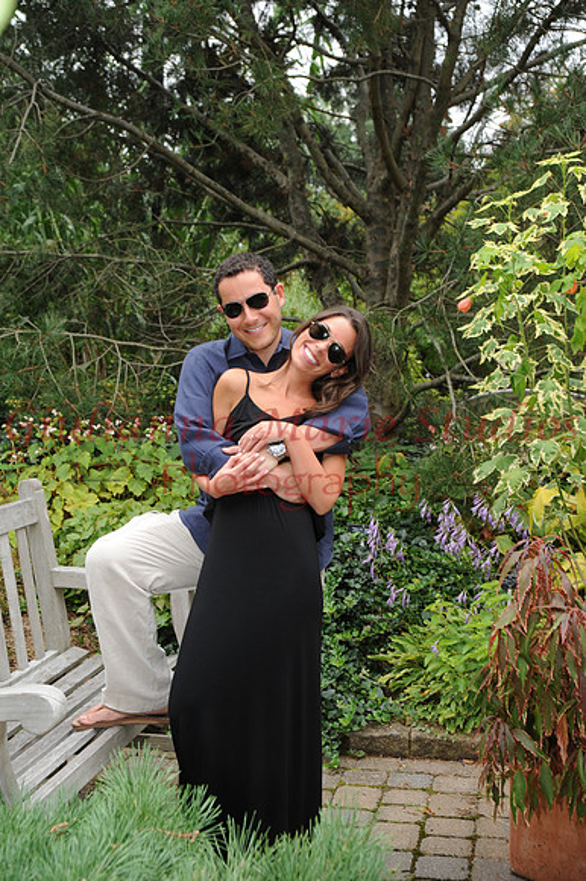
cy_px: 440
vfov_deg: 36.3
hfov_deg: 24.6
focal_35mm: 55
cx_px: 293
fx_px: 1344
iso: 500
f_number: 9
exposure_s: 1/80
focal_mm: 55
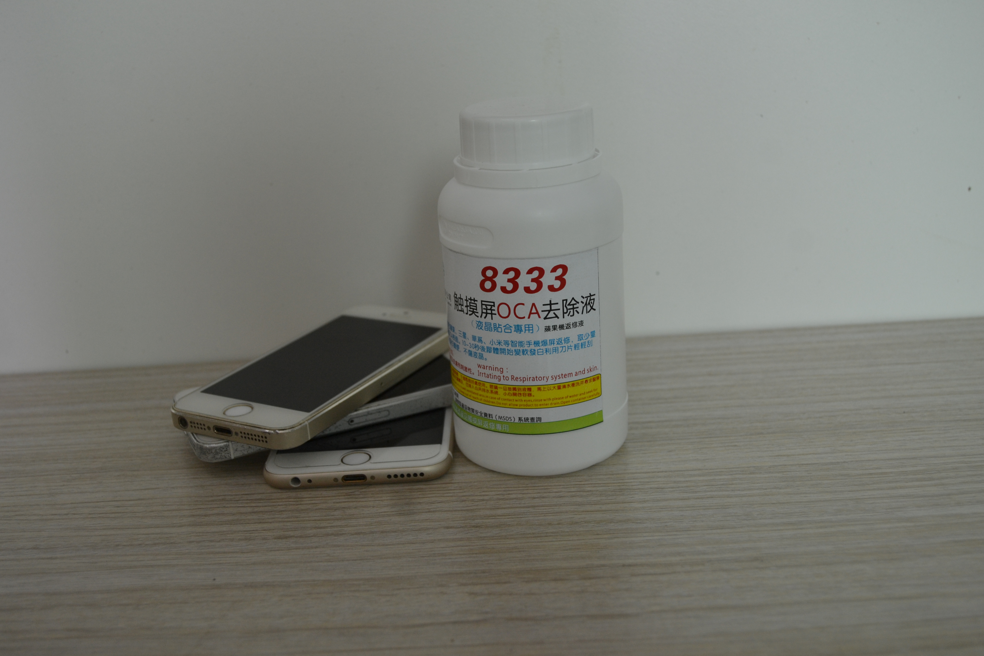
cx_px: 492
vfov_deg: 23.8
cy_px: 328
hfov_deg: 35.1
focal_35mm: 57
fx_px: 1558
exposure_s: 1/125
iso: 360
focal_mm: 38
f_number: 5.6
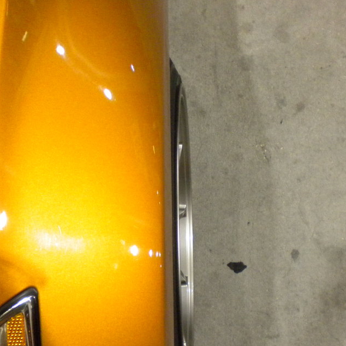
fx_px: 565
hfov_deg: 34.0
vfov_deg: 33.9
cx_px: 180
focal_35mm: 50
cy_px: 202
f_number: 3.1
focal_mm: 6.3
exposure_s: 1/45.6
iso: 747
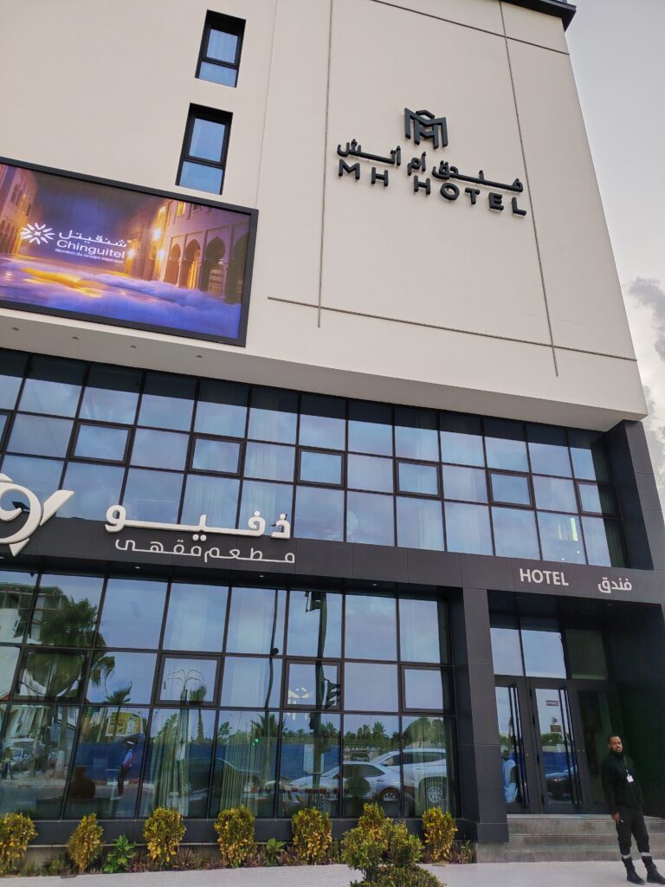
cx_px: 332
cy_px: 444
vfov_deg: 71.6
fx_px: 615
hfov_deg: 56.8
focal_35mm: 24
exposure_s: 1/436
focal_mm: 5.25
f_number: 1.75
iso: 100
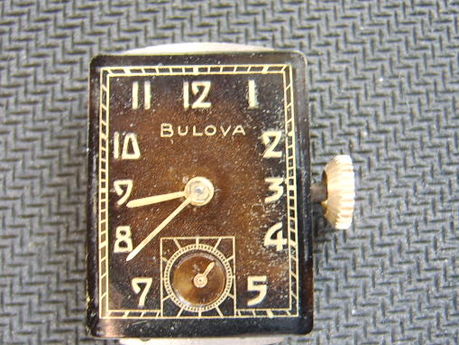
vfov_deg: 36.8
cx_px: 203
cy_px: 180
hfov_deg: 47.8
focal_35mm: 39
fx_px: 517
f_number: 2.7
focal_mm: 8.13
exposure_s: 1/3
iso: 71
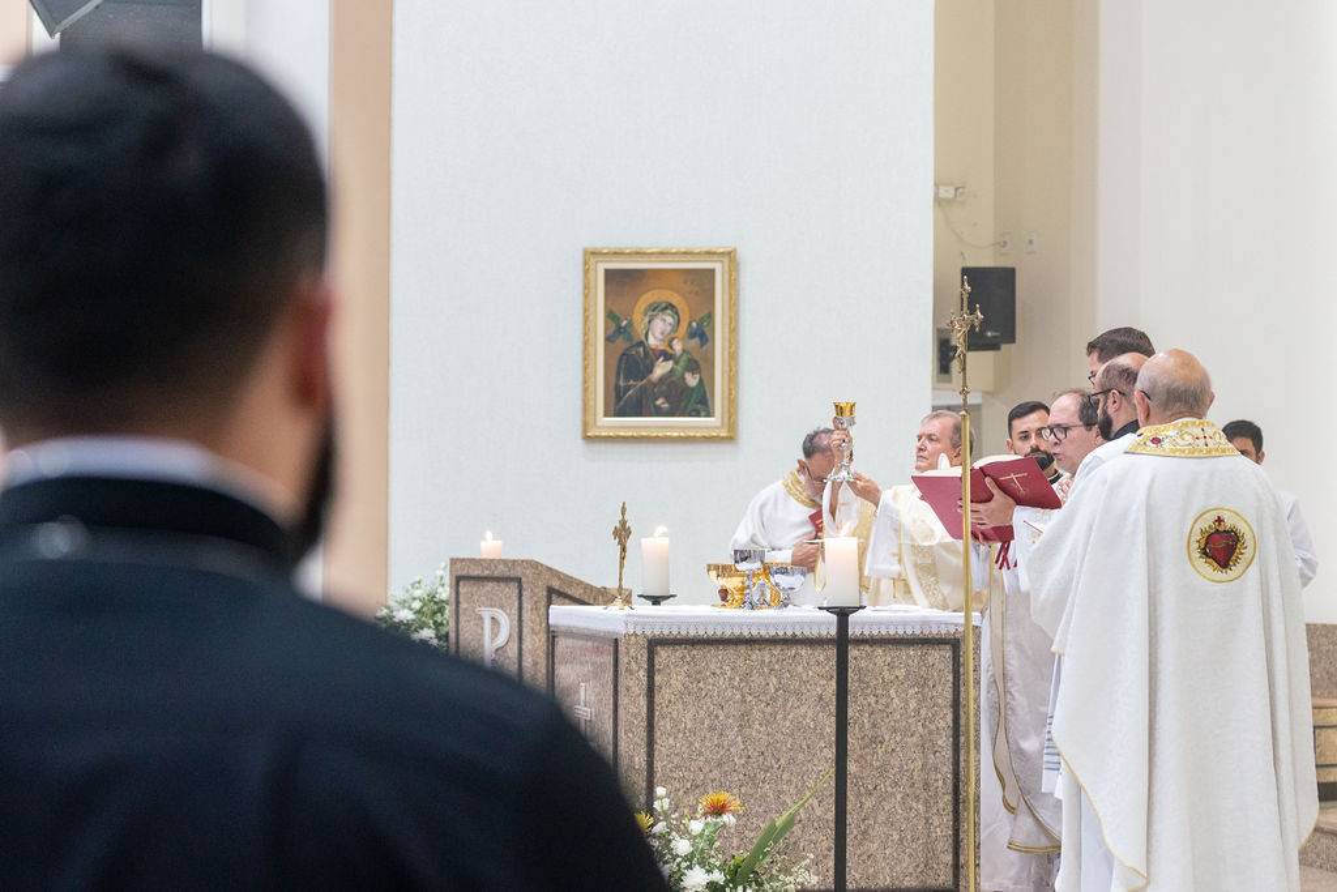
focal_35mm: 84
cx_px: 668
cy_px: 446
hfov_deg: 24.2
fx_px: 3120
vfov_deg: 16.3
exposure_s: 1/125
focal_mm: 56.6
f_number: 2.8
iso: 1600
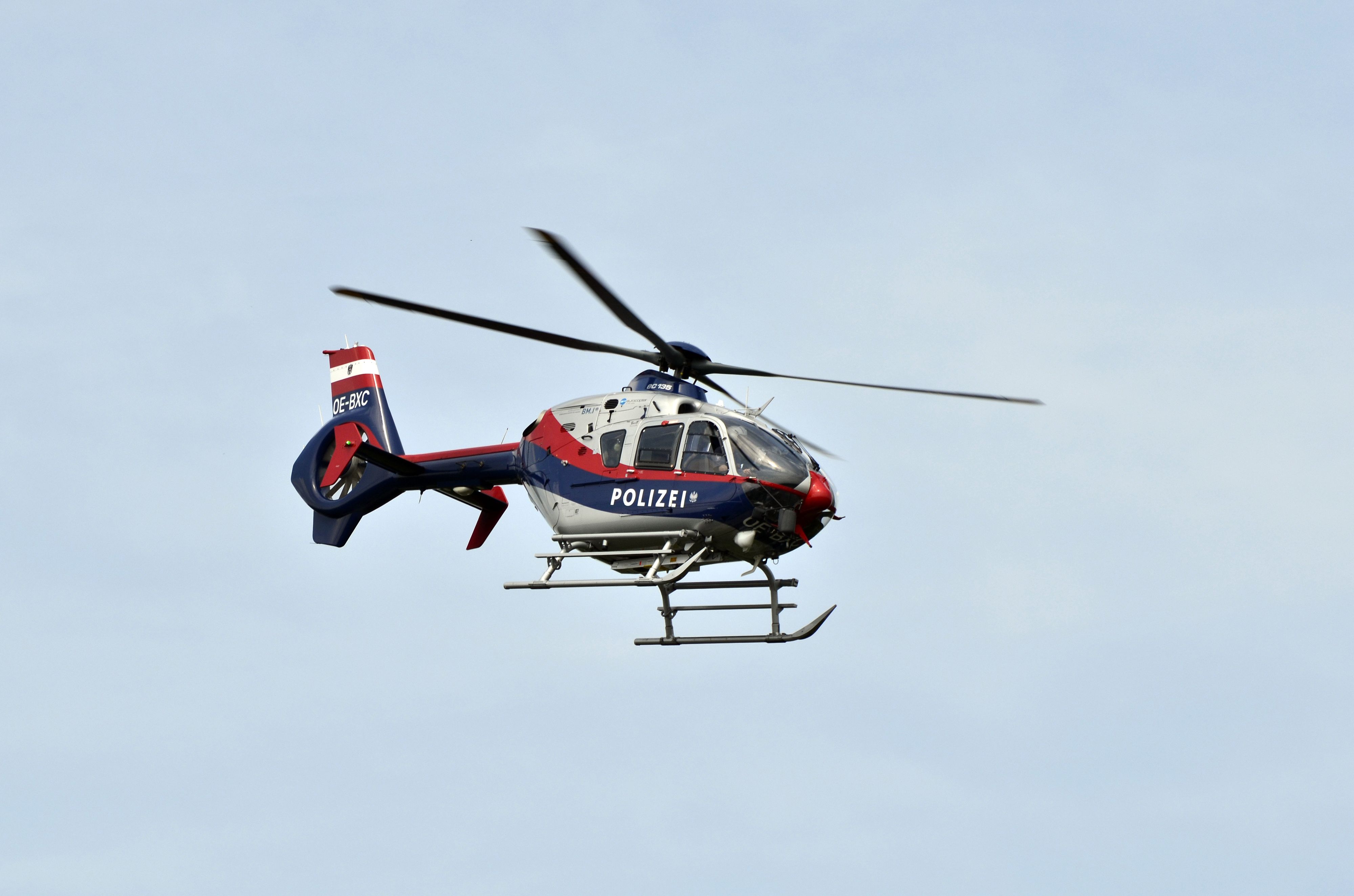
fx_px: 16889
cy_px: 448
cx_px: 677
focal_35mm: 450
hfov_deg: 4.6
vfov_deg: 3.0
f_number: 8
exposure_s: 1/800
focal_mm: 300
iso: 200
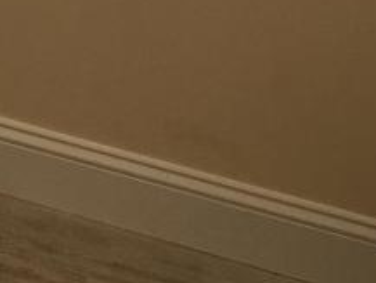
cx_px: -430
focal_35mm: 137
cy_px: -328
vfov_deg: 9.9
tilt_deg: -10.7
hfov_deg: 12.3
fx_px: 1489
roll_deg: -5.8
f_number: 2.2
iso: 32
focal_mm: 4.15
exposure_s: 1/120
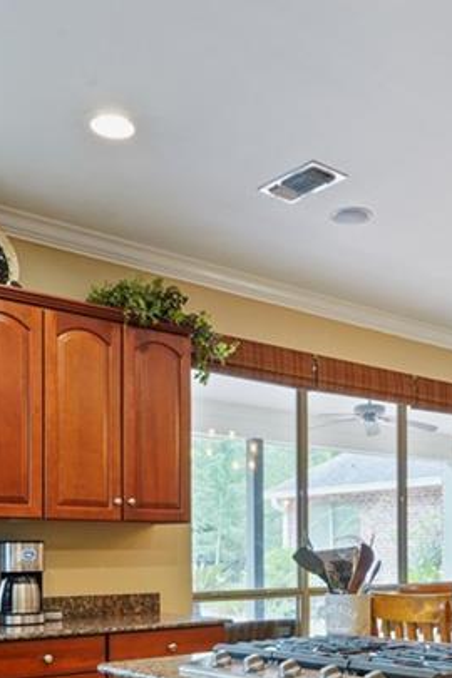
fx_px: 810
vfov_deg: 43.0
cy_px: 556
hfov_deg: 30.9
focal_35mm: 43
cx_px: 311
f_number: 11
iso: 800
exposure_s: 1/2.5
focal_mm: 17
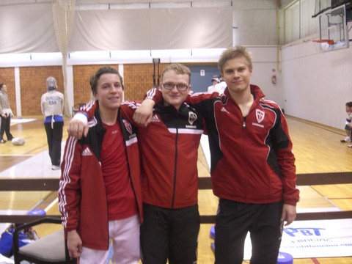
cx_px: 176
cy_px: 132
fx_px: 386
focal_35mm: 38
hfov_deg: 49.0
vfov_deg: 37.7
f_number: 3.1
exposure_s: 1/30
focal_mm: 6.3
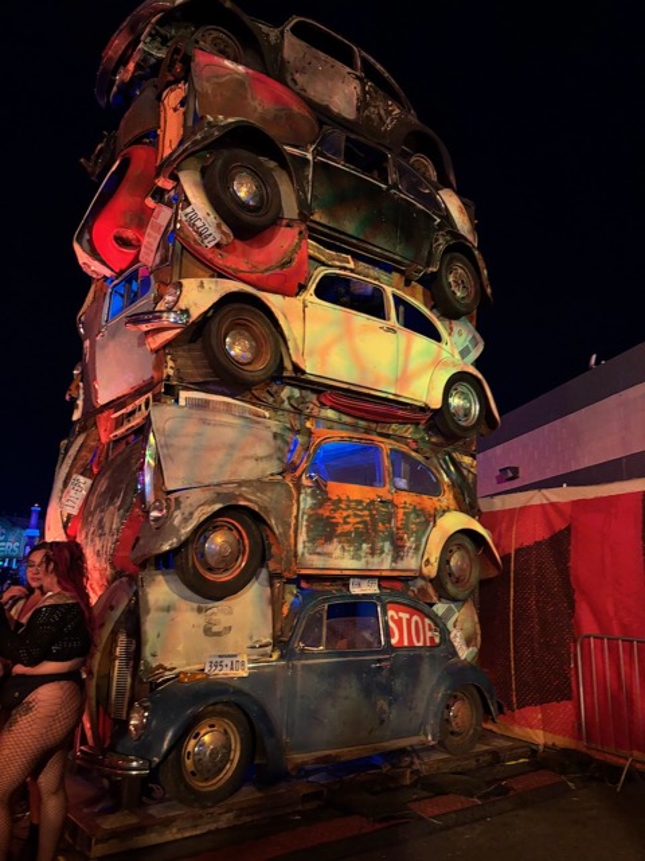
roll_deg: -1.7
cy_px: 430
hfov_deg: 53.1
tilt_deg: +10.0
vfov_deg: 67.3
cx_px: 322
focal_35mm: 26
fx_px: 646
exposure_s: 1/60
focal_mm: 5.96
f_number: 1.6
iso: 250
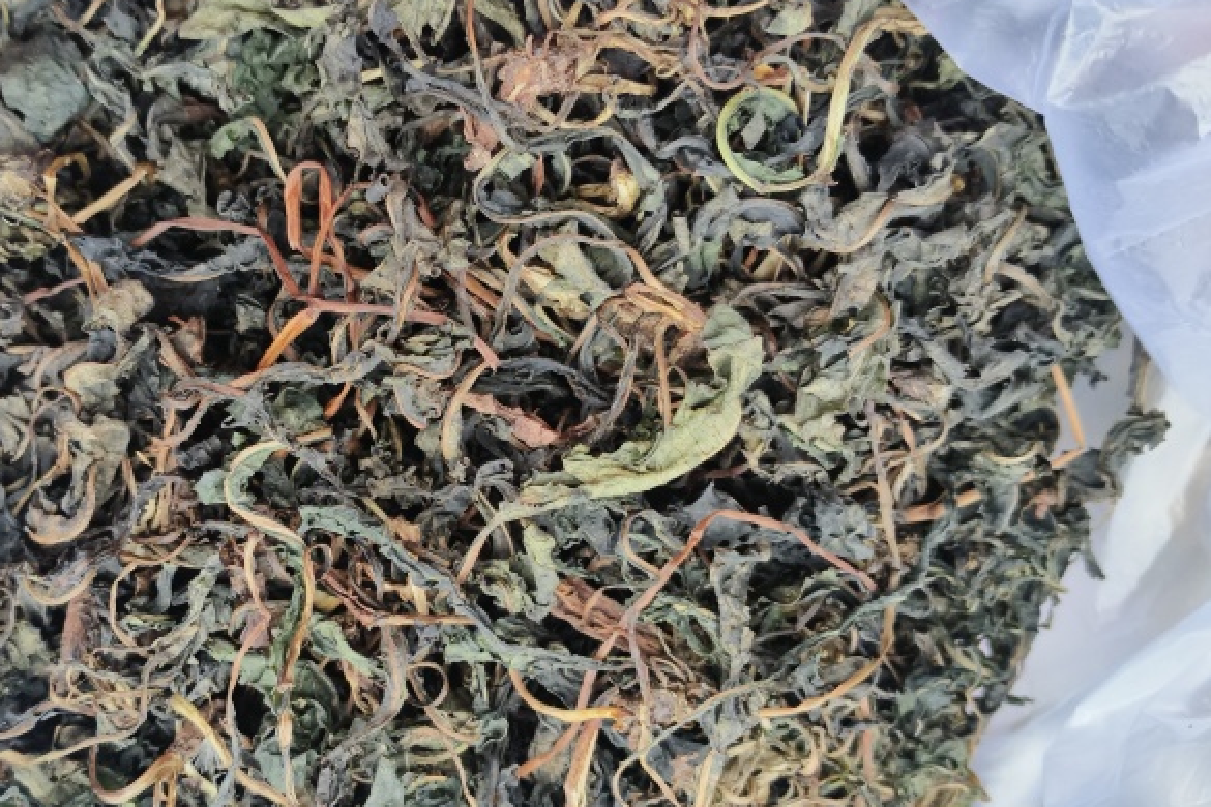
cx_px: 451
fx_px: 1245
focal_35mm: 37
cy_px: 457
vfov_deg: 35.9
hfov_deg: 51.3
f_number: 1.79
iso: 392
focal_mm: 4.84
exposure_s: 1/100
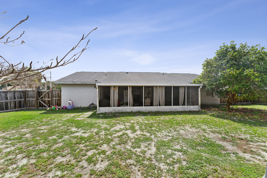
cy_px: 89
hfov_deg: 104.3
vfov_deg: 81.2
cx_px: 134
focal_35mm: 14
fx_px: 104
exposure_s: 1/100
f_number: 8
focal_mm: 14
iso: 100
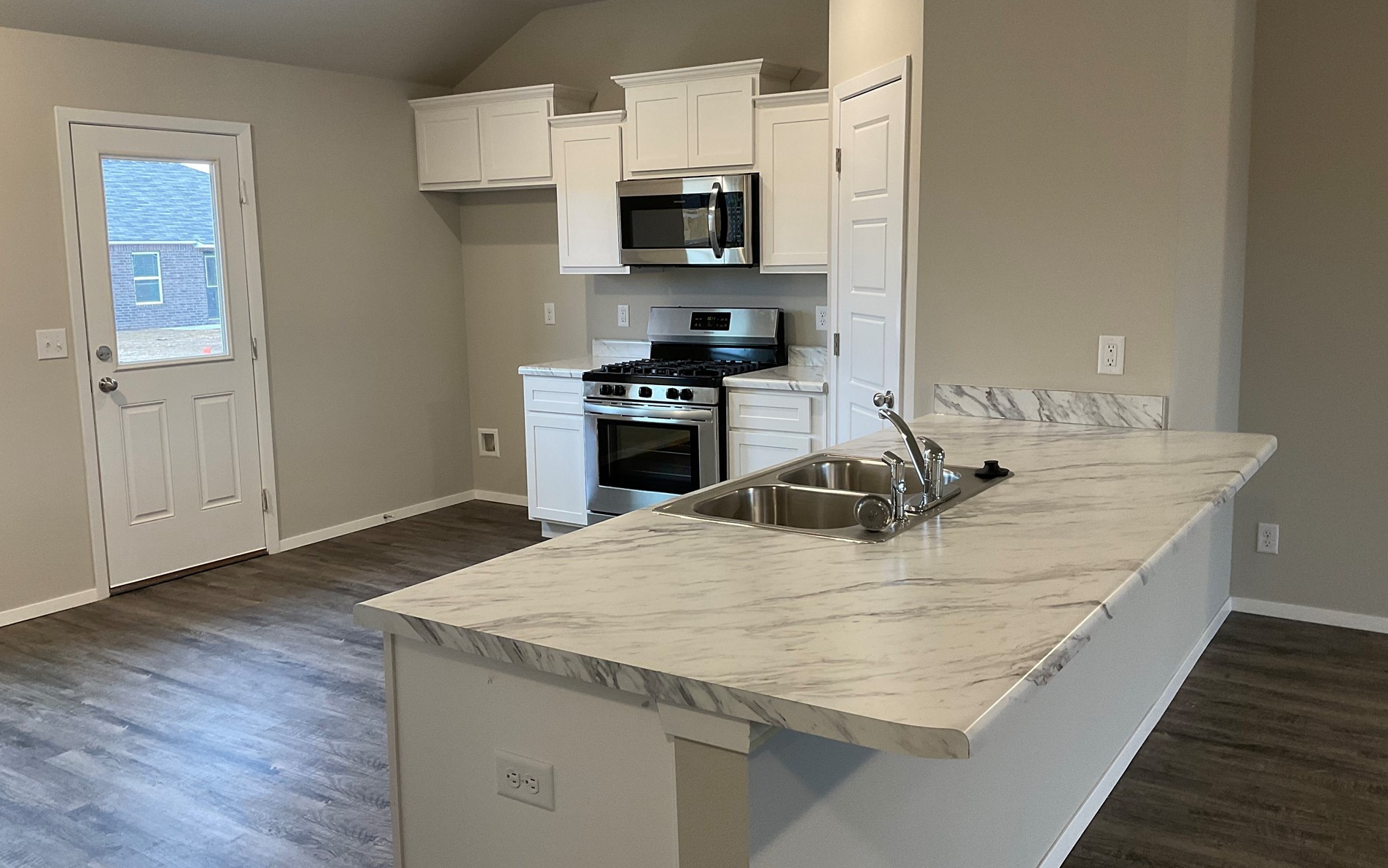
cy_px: 413
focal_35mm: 31
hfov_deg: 61.2
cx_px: 691
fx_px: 1173
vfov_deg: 40.6
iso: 64
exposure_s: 1/60
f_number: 1.8
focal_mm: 3
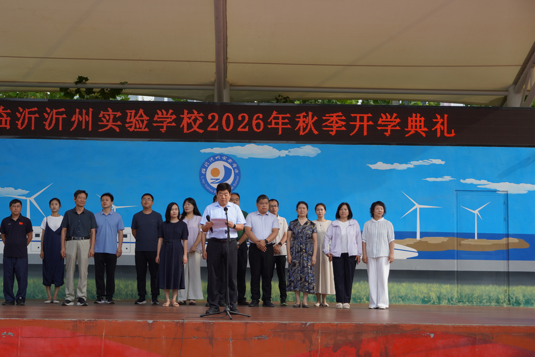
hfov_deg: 29.8
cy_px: 181
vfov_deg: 20.1
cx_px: 227
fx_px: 1004
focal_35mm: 68
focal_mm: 39
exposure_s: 1/160
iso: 100
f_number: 5
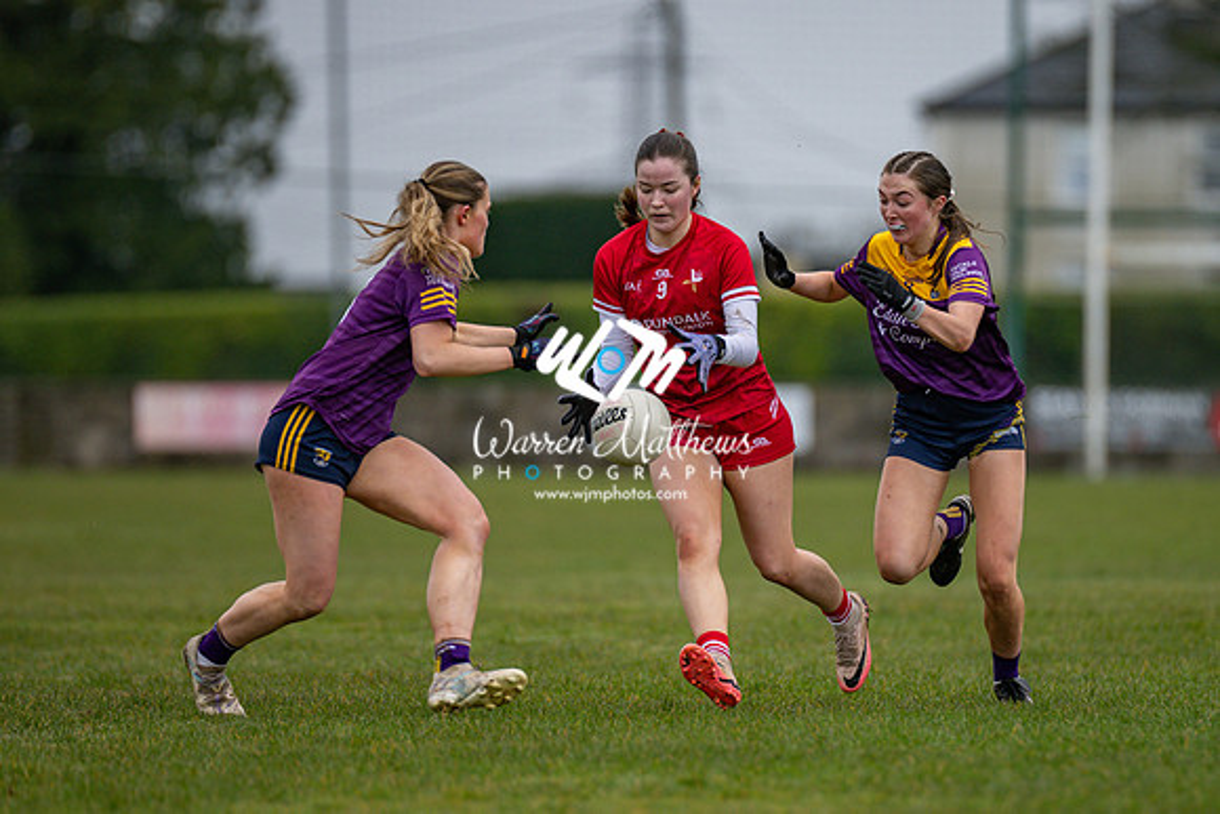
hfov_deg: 5.1
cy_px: 449
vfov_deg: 3.4
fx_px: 13585
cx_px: 717
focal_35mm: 401
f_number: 2.8
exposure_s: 1/1000
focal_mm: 300
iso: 320
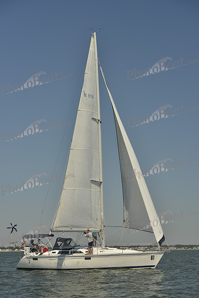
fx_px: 580
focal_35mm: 70
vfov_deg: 28.8
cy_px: 149
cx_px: 100
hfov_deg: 19.5
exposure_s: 1/800
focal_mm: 70
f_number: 8
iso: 200
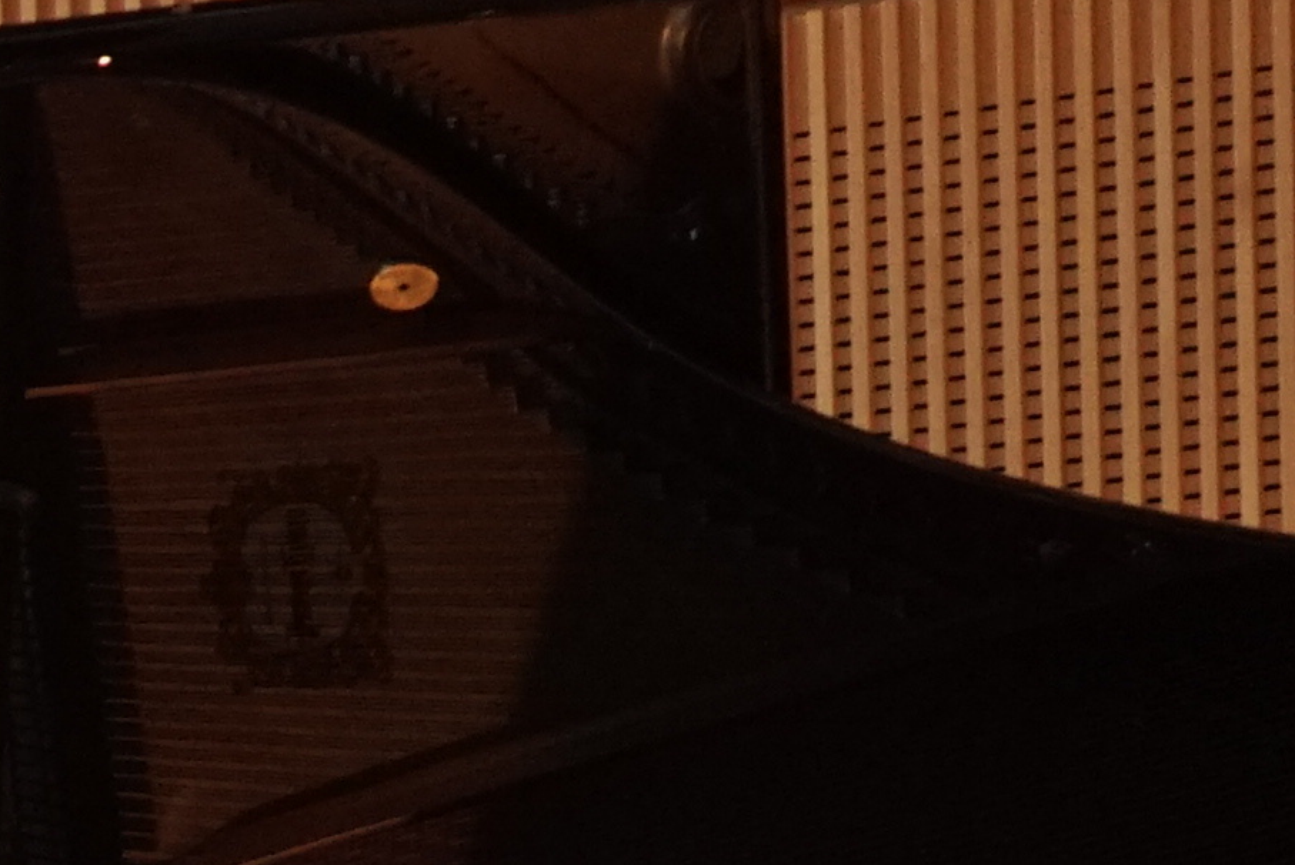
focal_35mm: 159
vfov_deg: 8.2
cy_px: 1746
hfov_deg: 11.4
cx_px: -1421
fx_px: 5723
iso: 5000
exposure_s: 1/60
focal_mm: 34
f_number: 5.6
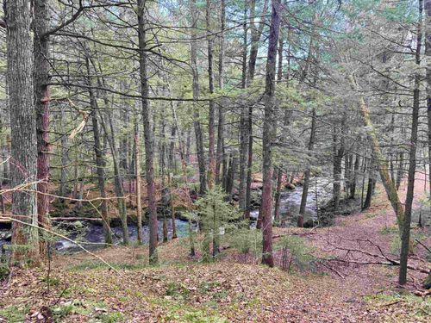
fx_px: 299
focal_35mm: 24
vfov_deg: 56.8
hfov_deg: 71.6
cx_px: 216
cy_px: 162
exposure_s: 1/121
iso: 100
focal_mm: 6.76
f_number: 1.78
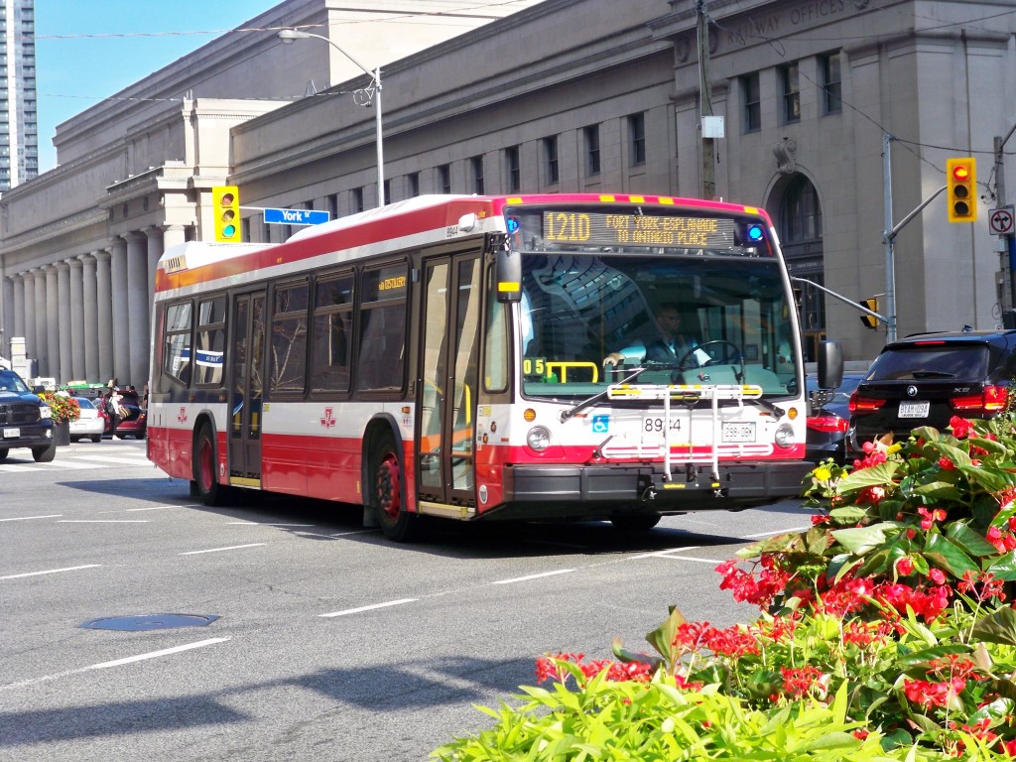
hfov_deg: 28.6
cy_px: 381
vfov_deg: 21.6
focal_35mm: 68
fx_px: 1996
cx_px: 508
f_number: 4.5
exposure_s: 1/200
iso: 64
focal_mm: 12.1
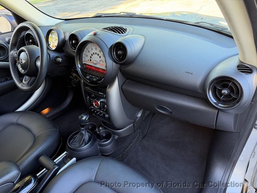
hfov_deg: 71.6
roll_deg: +5.8
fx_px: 178
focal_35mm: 24
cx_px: 128
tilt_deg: -34.1
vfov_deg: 56.8
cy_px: 96
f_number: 1.78
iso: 200
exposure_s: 1/88
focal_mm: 6.76
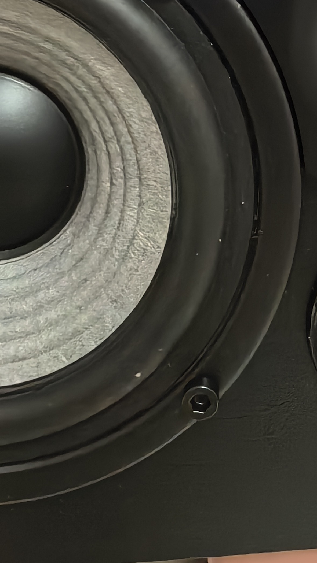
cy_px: 140
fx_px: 762
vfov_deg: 39.5
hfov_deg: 23.0
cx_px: 279
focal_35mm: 51
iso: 800
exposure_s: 1/33.3
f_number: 2.2
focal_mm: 1.95
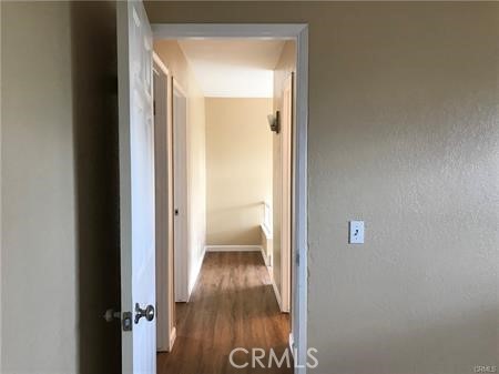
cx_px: 250
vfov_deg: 49.7
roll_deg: +0.5
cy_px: 187
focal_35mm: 28
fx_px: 403
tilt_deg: -2.3
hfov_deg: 63.5
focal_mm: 3.99
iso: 32
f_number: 1.8
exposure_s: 1/30
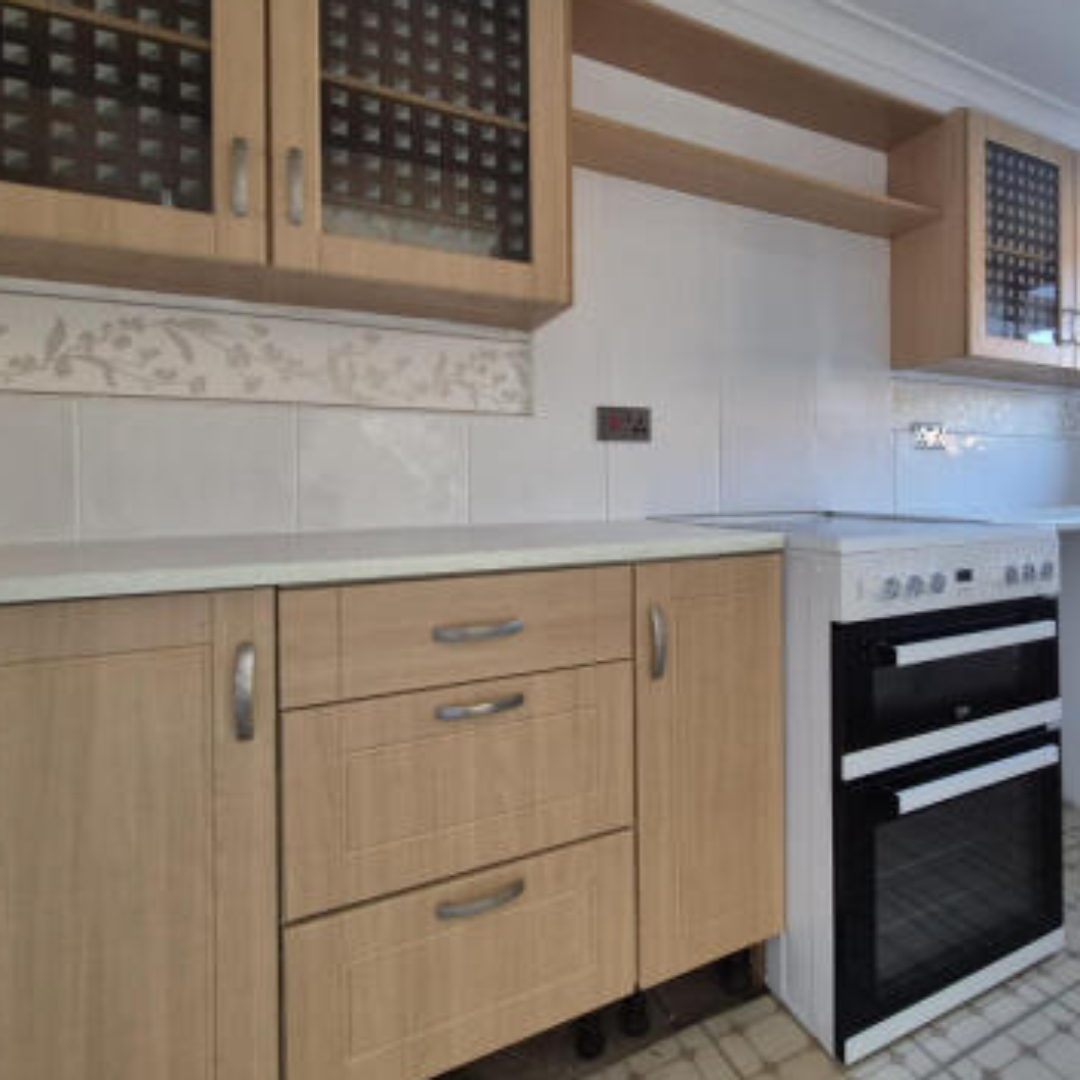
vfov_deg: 77.4
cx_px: 730
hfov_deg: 75.0
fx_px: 671
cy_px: 482
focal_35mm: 19
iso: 125
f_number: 2.2
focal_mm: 1.74
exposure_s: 1/50
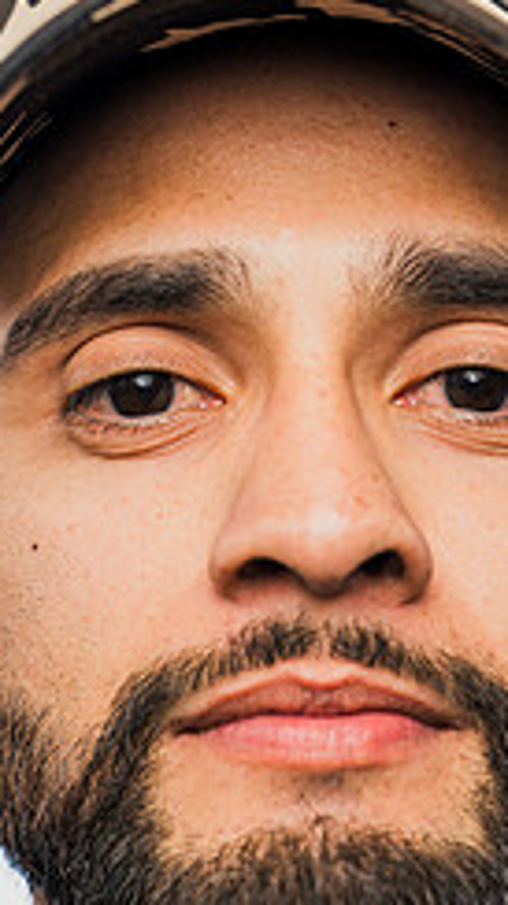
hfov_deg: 9.0
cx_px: 326
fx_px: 3237
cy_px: 560
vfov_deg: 15.9
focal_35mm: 135
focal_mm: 70
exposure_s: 1/250
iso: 100
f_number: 4
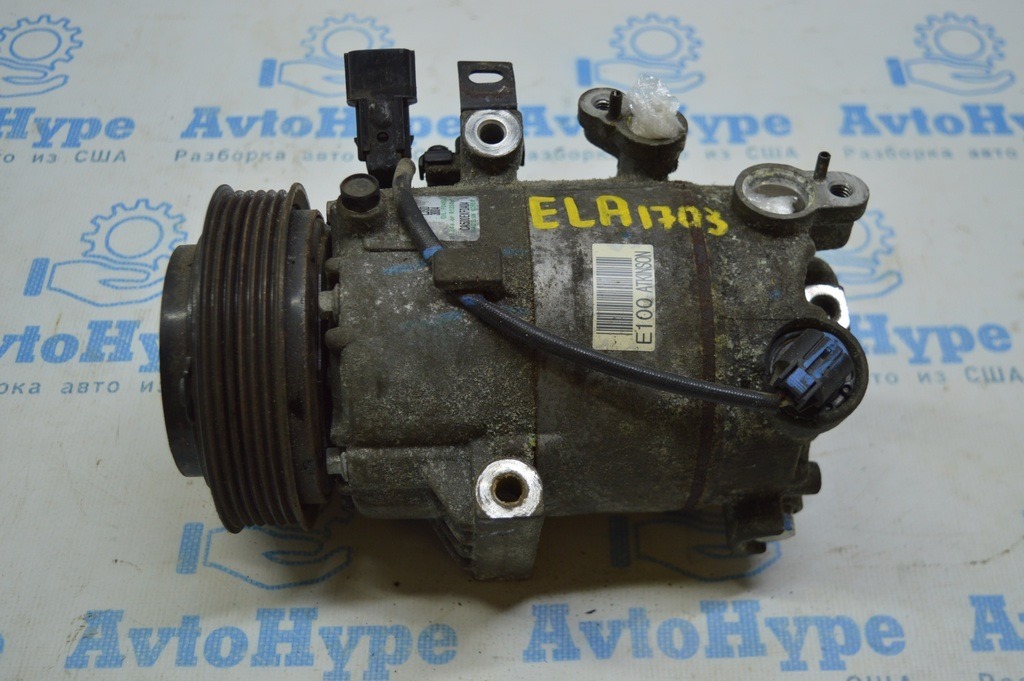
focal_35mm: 44
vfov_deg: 30.8
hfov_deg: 45.0
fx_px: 1236
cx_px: 512
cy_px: 340
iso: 400
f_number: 4.2
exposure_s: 1/100
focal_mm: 29
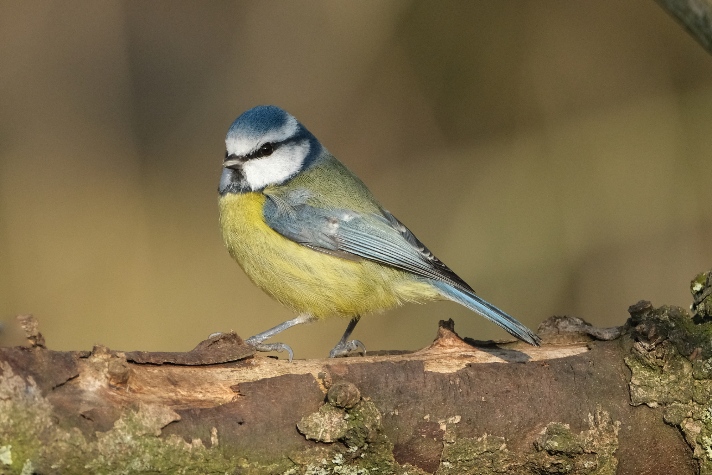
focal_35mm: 900
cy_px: 238
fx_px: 17801
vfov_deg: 1.5
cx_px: 356
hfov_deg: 2.3
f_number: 8
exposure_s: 1/2000
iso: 2500
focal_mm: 600
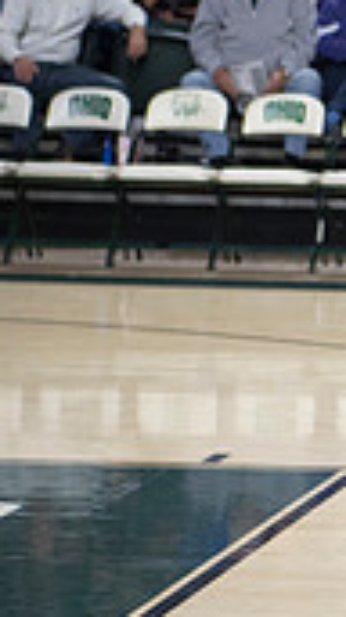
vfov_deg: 8.6
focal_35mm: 249
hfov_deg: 4.7
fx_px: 4067
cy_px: 99
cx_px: 955
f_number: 3.5
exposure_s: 1/500
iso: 2000
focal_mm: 70
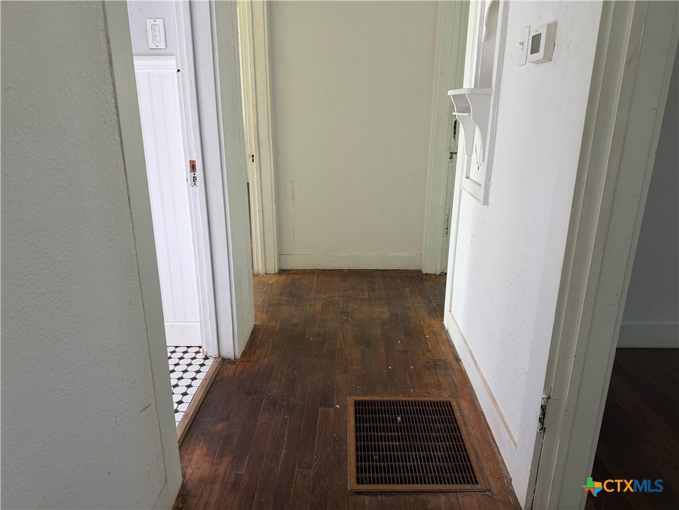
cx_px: 340
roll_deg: -1.3
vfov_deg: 56.8
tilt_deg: -17.1
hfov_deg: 71.6
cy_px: 255
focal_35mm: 24
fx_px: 471
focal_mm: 6.76
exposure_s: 1/121
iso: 125
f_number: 1.78
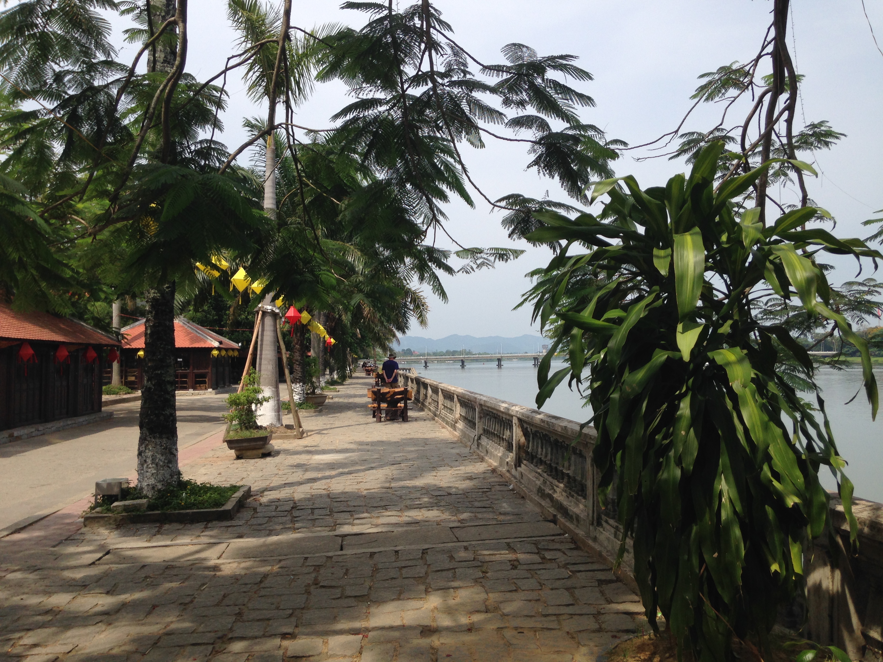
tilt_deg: +0.7
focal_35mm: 33
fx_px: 842
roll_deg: -0.1
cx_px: 442
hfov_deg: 55.4
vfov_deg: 42.9
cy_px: 331
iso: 50
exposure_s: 1/1695
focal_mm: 4.12
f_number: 2.4
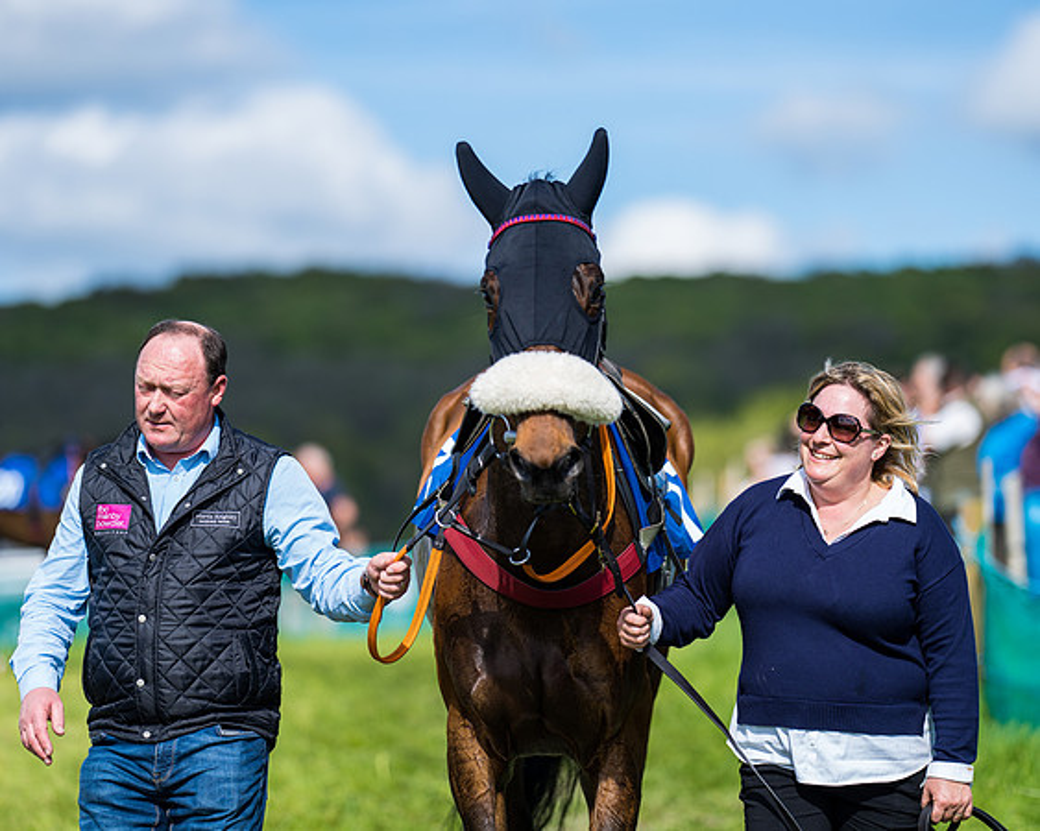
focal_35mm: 167
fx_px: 5138
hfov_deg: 11.6
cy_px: 380
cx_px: 537
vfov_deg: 9.2
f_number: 2
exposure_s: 1/3200
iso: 50
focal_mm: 135
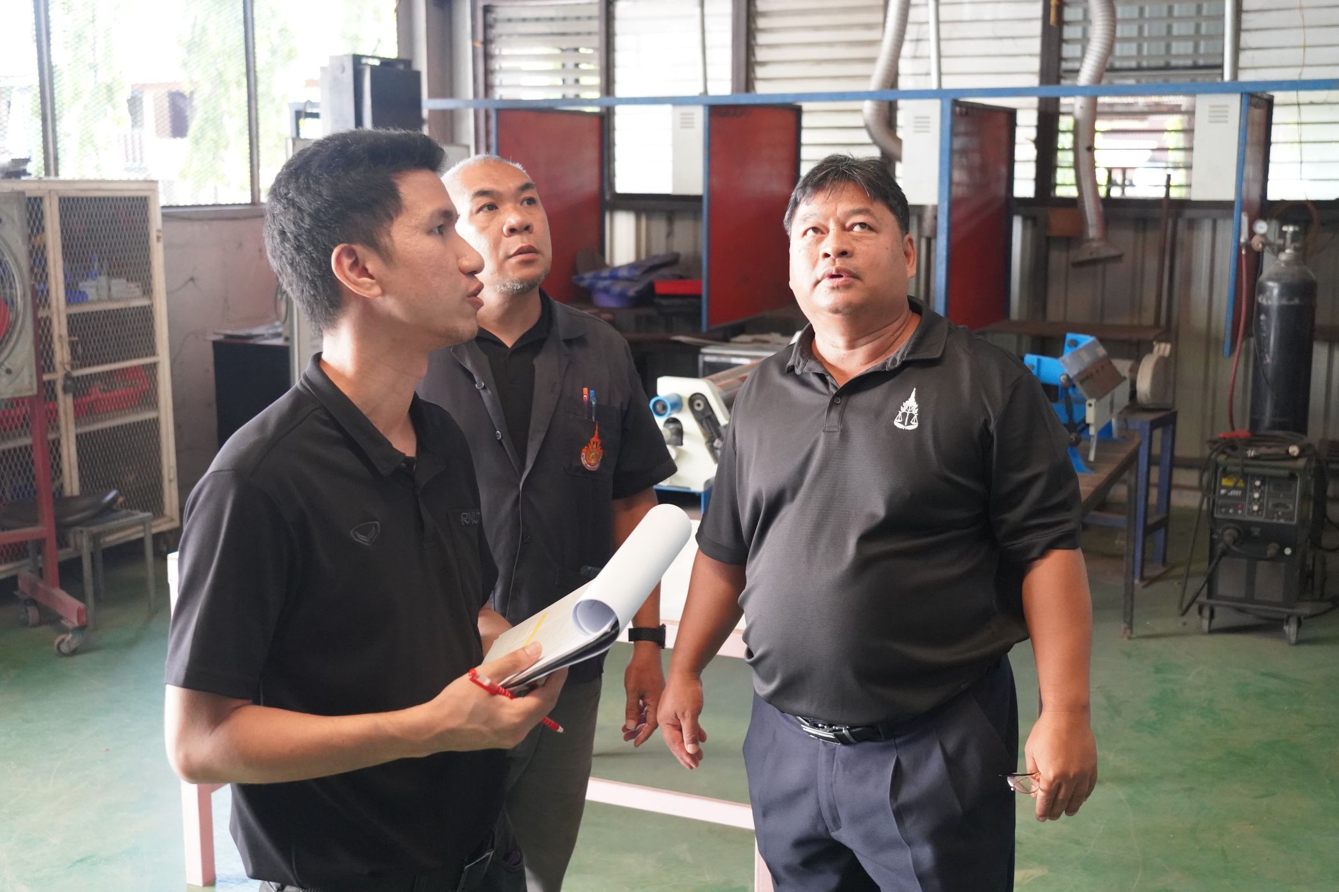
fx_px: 1488
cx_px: 670
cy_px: 446
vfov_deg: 33.4
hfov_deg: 48.5
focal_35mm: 40
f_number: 5
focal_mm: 40
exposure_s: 1/320
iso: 8000
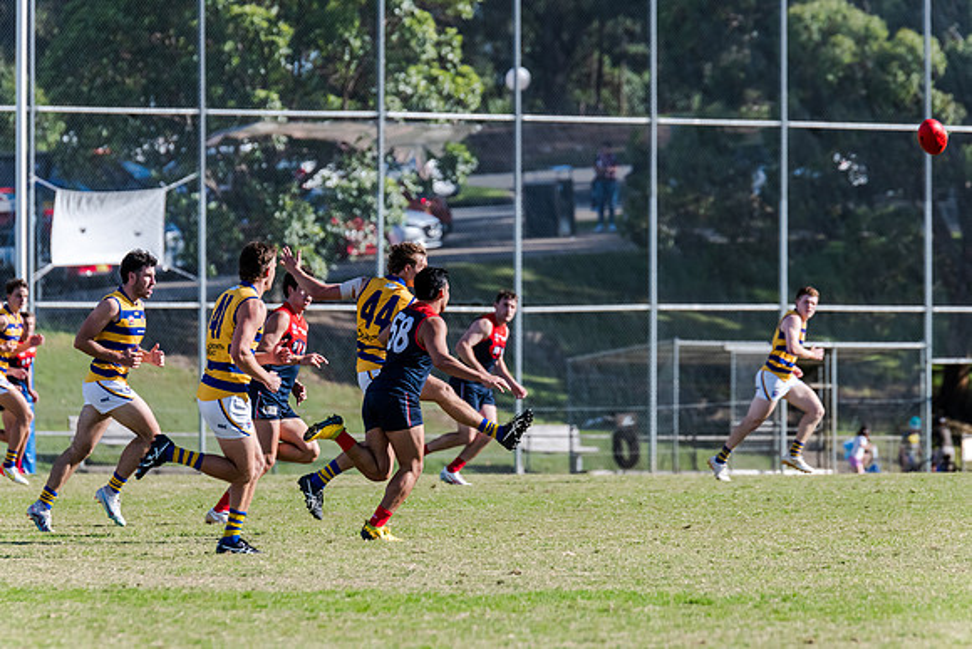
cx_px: 486
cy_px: 324
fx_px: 11423
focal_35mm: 423
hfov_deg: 4.9
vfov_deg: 3.3
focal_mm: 420
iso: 800
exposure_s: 1/1600
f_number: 8
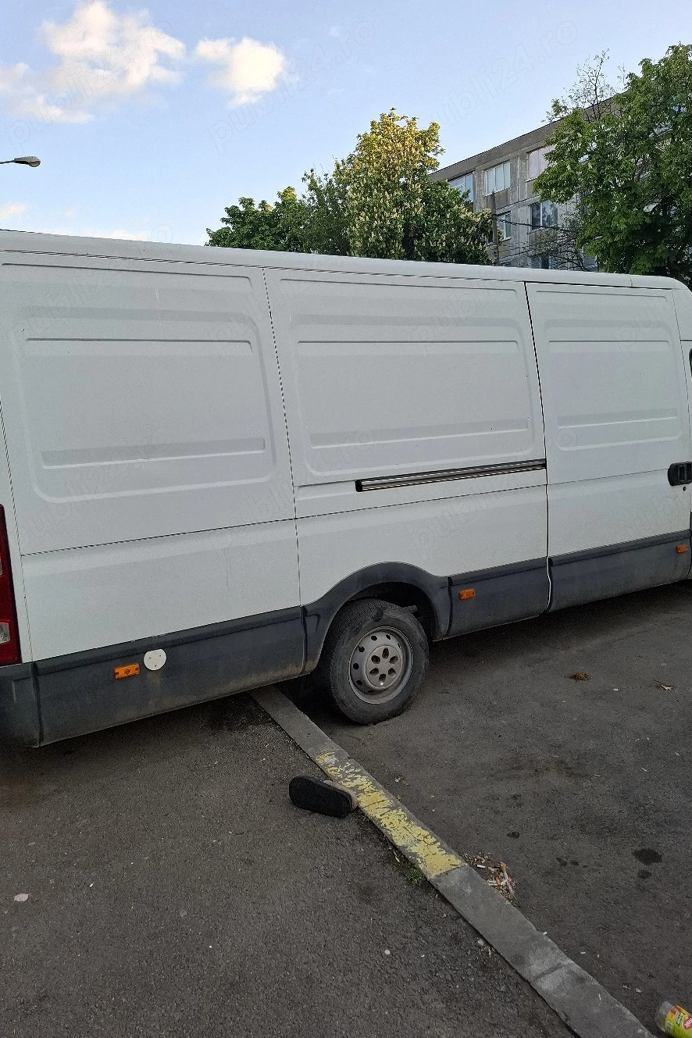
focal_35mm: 24
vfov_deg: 73.7
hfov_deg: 53.1
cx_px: 343
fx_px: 692
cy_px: 520
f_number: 1.8
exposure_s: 1/357
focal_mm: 5.54
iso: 50
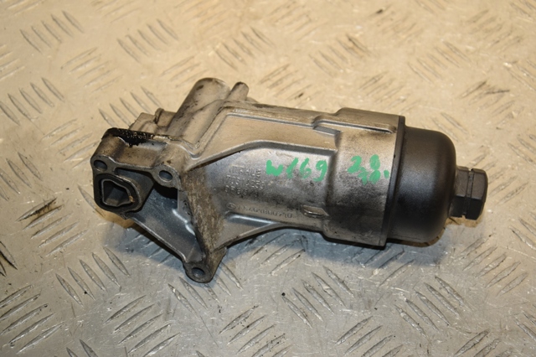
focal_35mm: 78
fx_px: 1161
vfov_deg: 17.5
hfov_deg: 26.0
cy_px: 178
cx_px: 268
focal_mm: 52
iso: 800
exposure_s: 1/200
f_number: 6.3
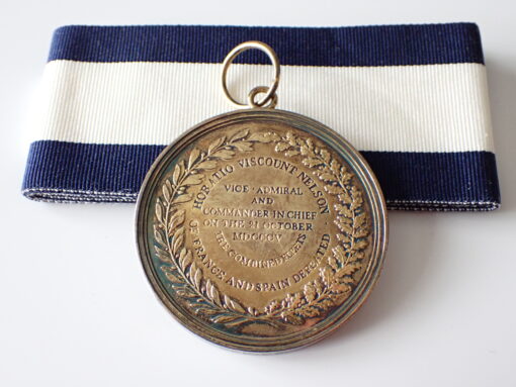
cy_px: 194
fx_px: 656
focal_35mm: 44
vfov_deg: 32.9
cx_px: 258
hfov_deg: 42.9
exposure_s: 1/50
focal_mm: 7.84
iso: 800
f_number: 2.9
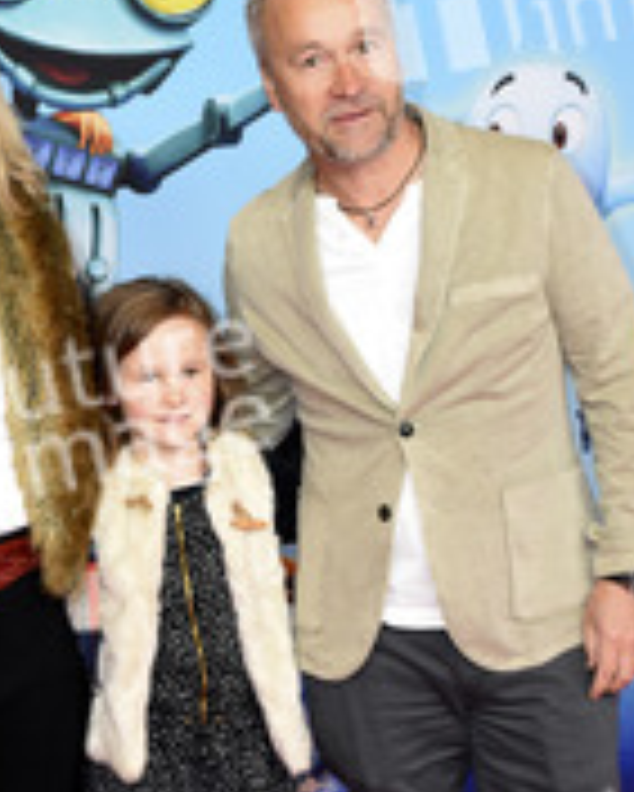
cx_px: 171
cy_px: 652
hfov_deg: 18.4
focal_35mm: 83
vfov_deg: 22.6
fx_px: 1945
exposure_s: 1/160
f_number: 4.5
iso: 900
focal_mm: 26
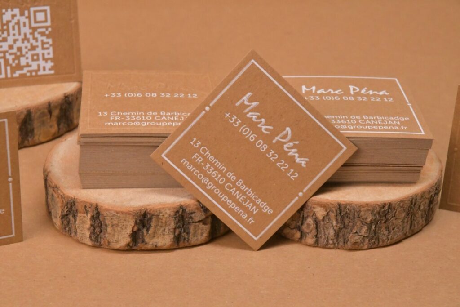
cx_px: 230
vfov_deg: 13.0
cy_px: 154
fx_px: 1342
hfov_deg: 19.5
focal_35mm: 105
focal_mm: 70
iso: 6400
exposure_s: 1/125
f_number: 14
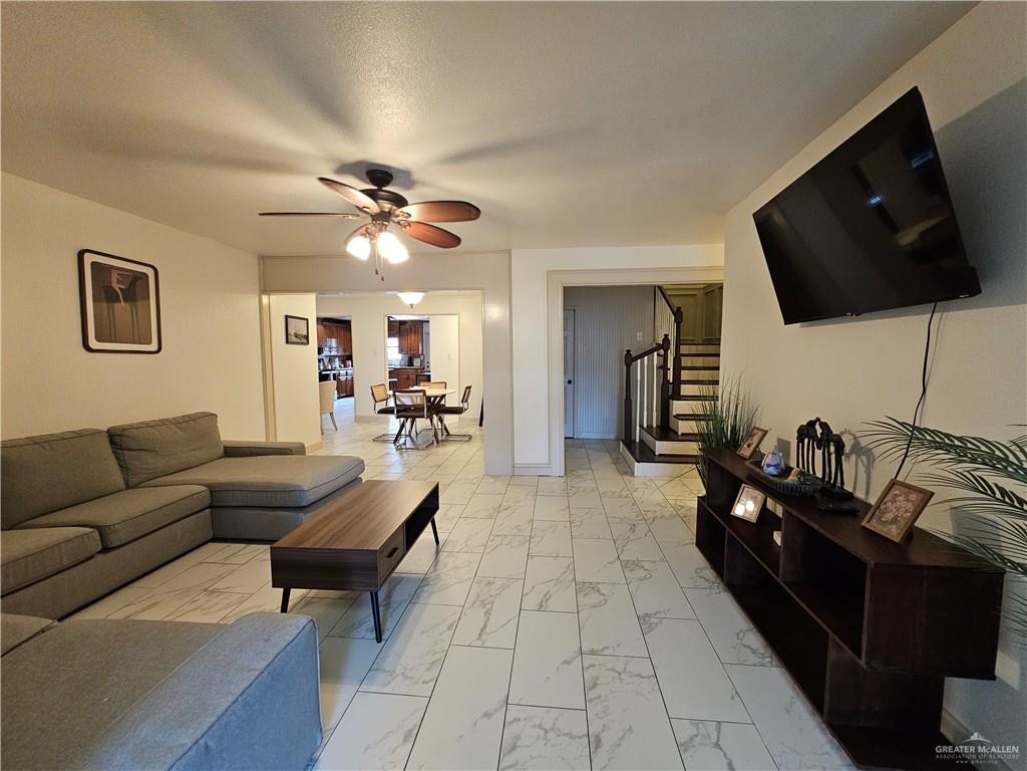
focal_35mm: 13
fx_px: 386
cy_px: 386
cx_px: 514
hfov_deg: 106.2
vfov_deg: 89.9
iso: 400
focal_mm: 2.2
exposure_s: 1/40
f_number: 2.2
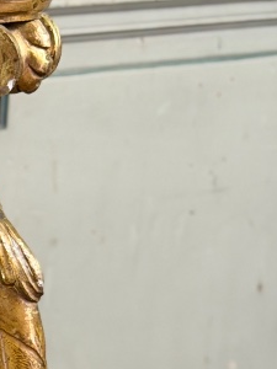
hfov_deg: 7.5
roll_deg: -1.6
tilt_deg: -21.8
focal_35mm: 192
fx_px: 2049
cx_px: -229
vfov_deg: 9.9
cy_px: 598
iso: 200
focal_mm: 6.76
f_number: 1.78
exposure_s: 1/50
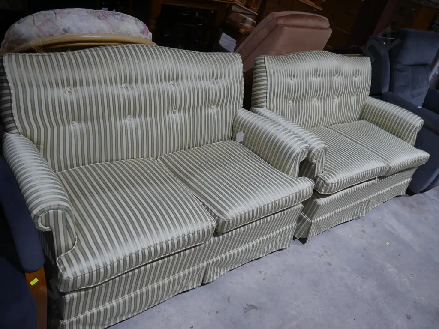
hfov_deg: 60.0
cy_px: 164
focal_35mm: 30
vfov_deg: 46.8
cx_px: 220
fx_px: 380
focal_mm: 15
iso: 200
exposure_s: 1/100
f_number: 3.6
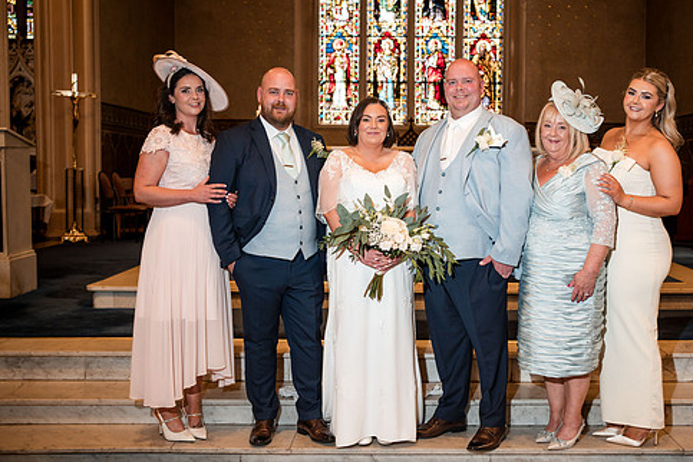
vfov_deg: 31.9
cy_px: 216
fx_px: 808
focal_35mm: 42
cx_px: 405
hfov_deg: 46.2
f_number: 3.5
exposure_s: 1/160
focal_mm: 35
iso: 800
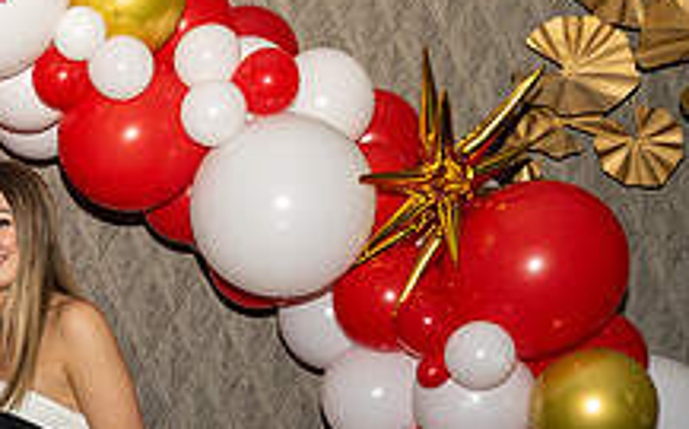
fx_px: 1650
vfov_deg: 14.5
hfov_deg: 22.2
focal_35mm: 88
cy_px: 460
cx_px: -86
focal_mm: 26
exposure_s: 1/125
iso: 500
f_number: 3.2
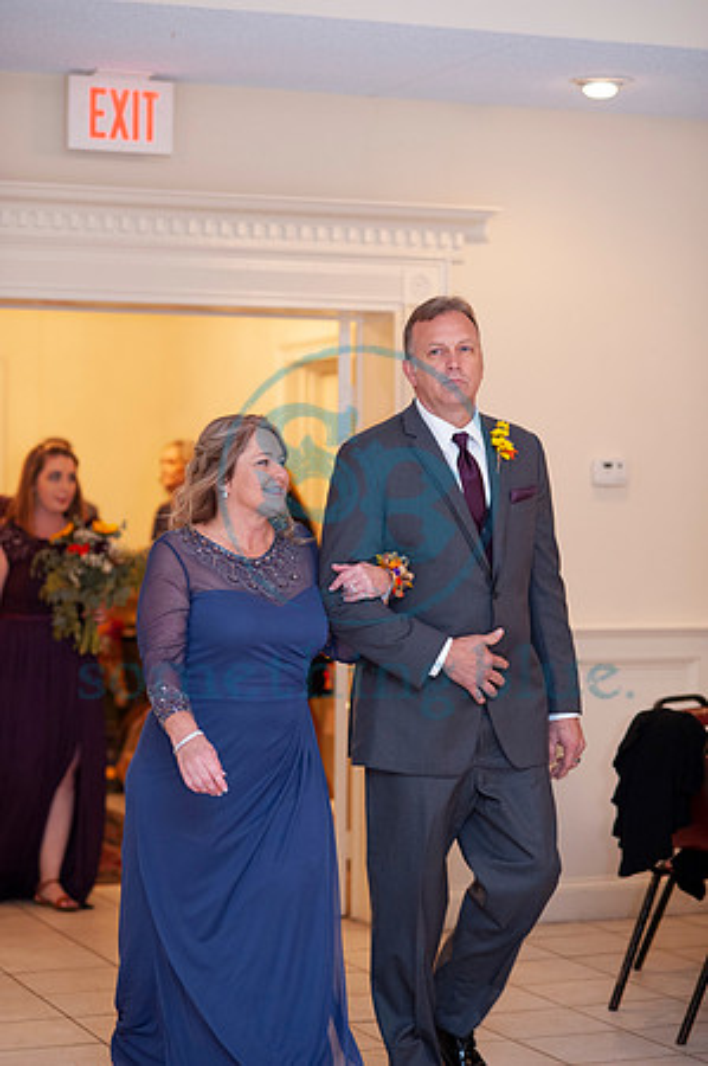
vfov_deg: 23.9
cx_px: 354
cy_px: 533
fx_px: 2513
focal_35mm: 85
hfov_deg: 16.0
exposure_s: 1/160
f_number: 2.8
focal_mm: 85
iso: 1600
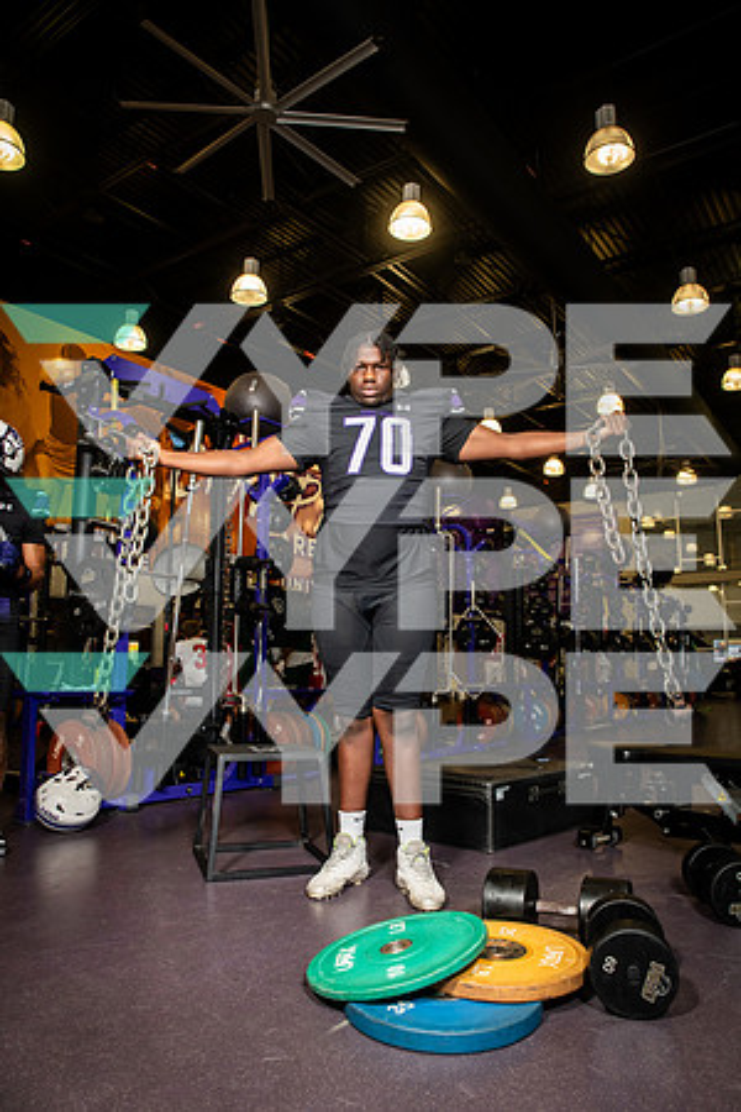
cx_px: 370
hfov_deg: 53.1
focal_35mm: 24
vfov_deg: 73.7
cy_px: 556
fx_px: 741
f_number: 5.6
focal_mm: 24
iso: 500
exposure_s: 1/250
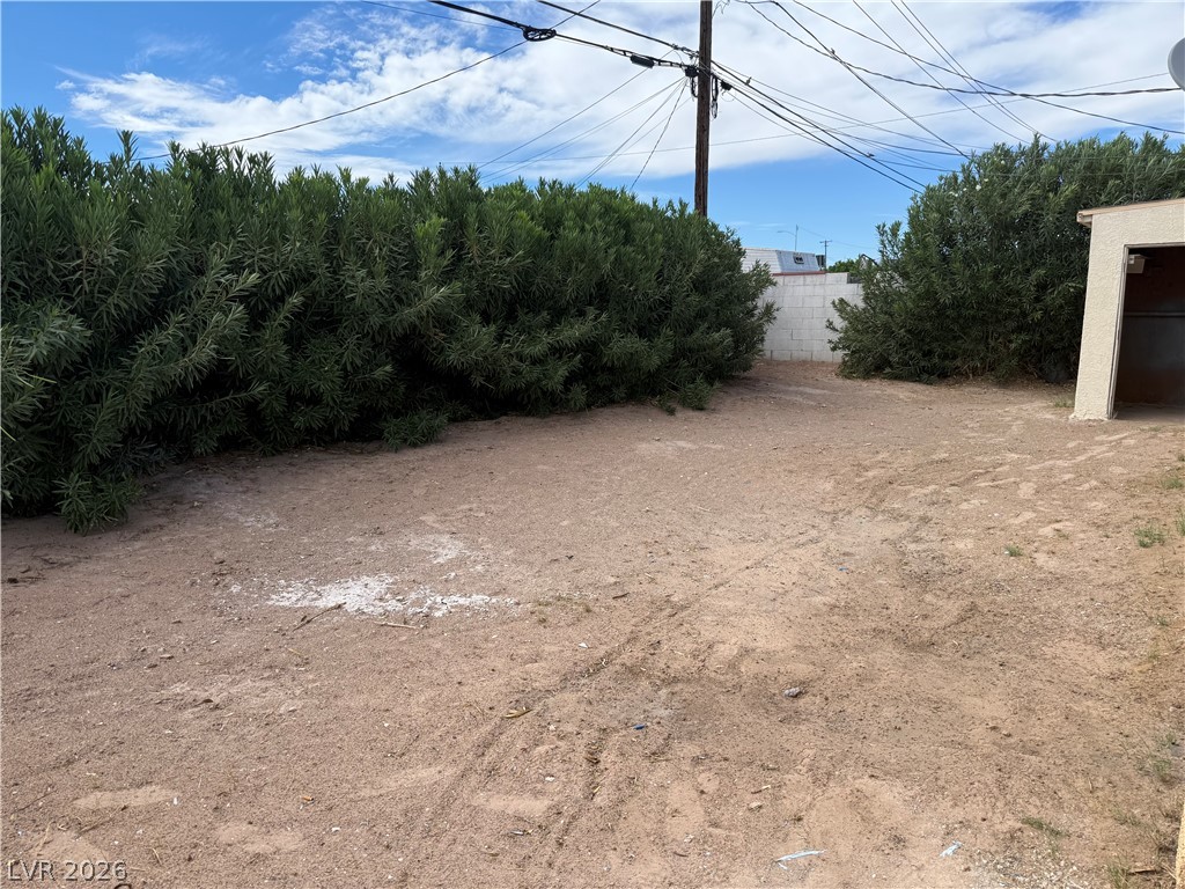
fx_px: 822
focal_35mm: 24
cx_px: 592
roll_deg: +0.3
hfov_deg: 71.6
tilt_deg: -9.9
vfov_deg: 56.8
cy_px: 444
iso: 80
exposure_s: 1/2907
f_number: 1.78
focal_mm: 6.76
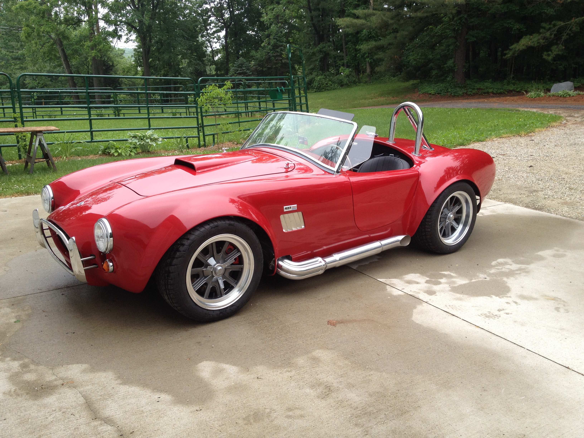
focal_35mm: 35
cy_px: 219
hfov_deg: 52.6
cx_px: 292
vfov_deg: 40.7
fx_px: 590
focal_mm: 4.28
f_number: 2.4
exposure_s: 1/516
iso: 50
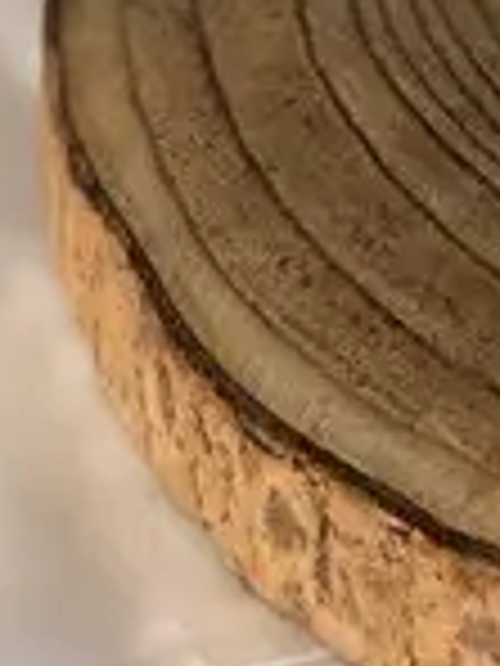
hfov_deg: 5.8
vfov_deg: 7.4
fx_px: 4873
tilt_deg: -22.9
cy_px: -860
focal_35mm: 253
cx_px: 865
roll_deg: +1.4
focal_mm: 6
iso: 20
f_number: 2.4
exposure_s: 1/50
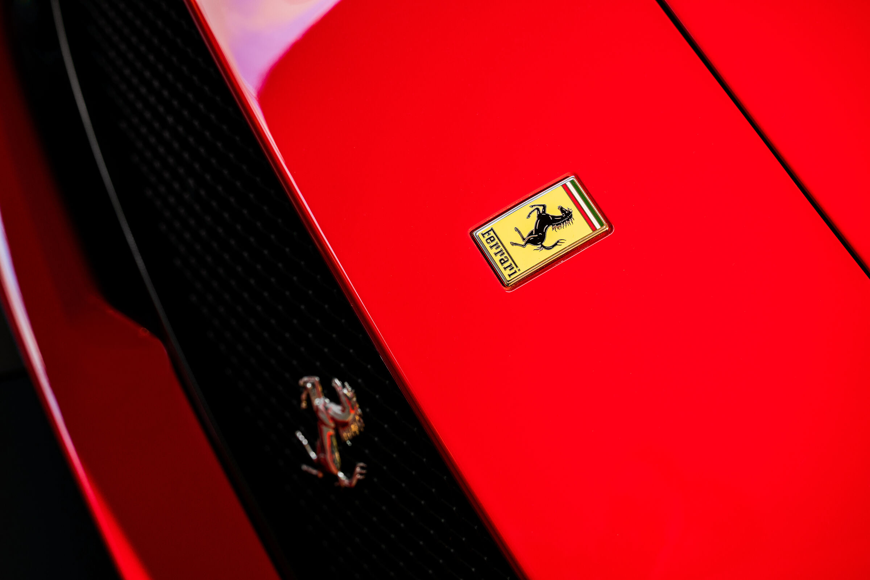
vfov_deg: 27.0
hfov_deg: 39.6
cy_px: 290
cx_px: 435
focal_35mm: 50
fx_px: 1208
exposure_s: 1/60
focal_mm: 50
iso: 1000
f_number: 4
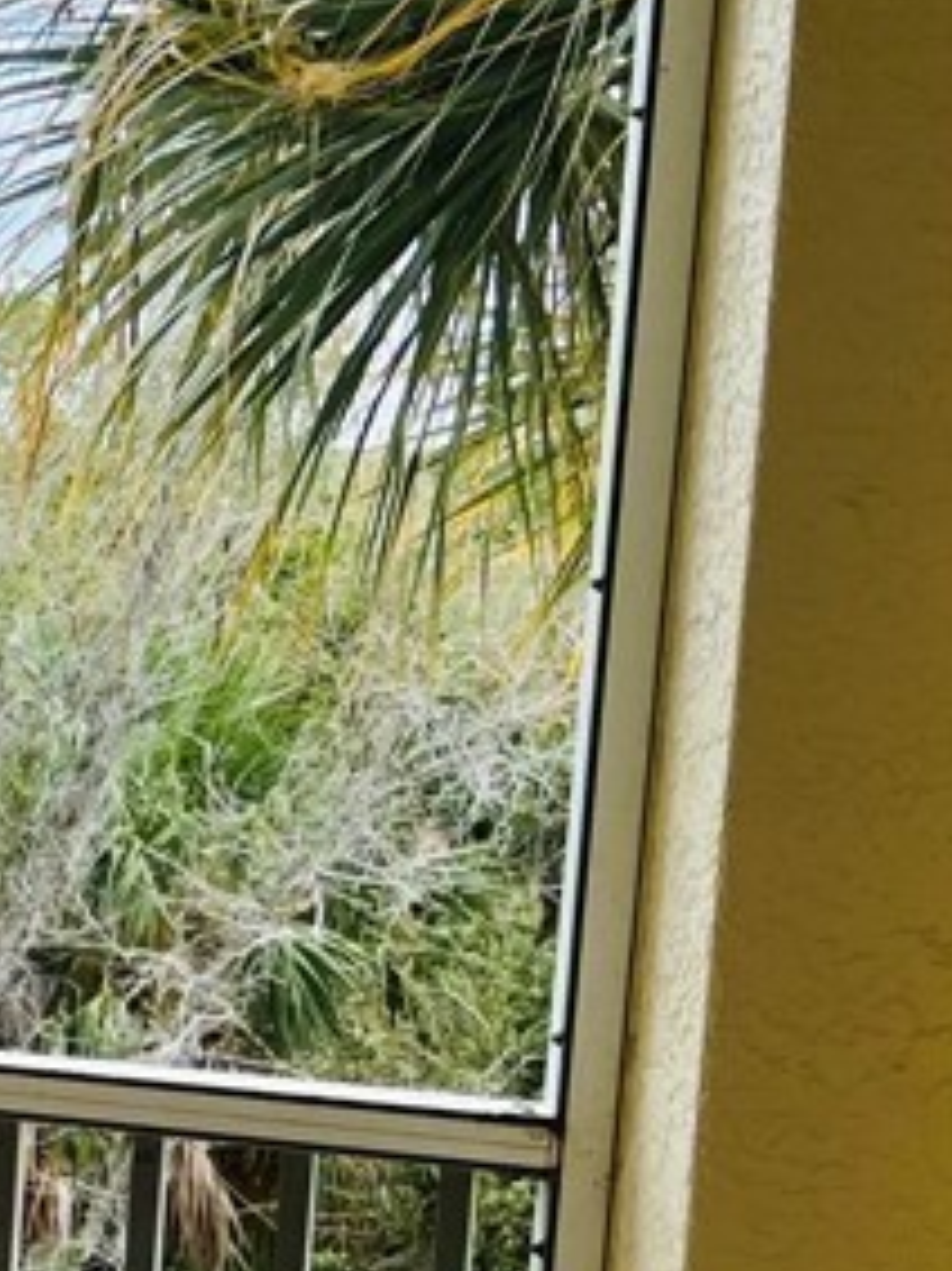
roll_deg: +0.6
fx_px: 3449
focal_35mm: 94
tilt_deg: -6.8
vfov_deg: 20.7
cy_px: 975
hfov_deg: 12.4
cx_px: -1338
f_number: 1.5
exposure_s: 1/1972
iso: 50
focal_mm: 5.7
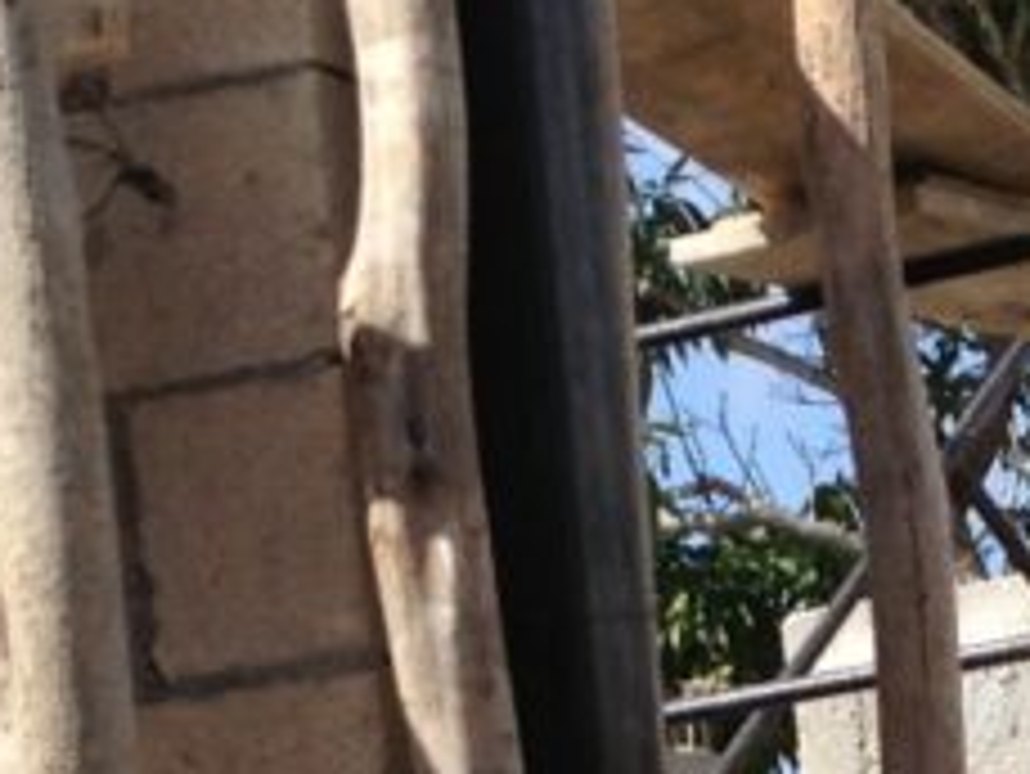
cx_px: 873
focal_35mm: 235
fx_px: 6996
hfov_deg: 8.4
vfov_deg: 6.2
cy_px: 1458
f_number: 2.4
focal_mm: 4.28
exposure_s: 1/1672
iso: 50
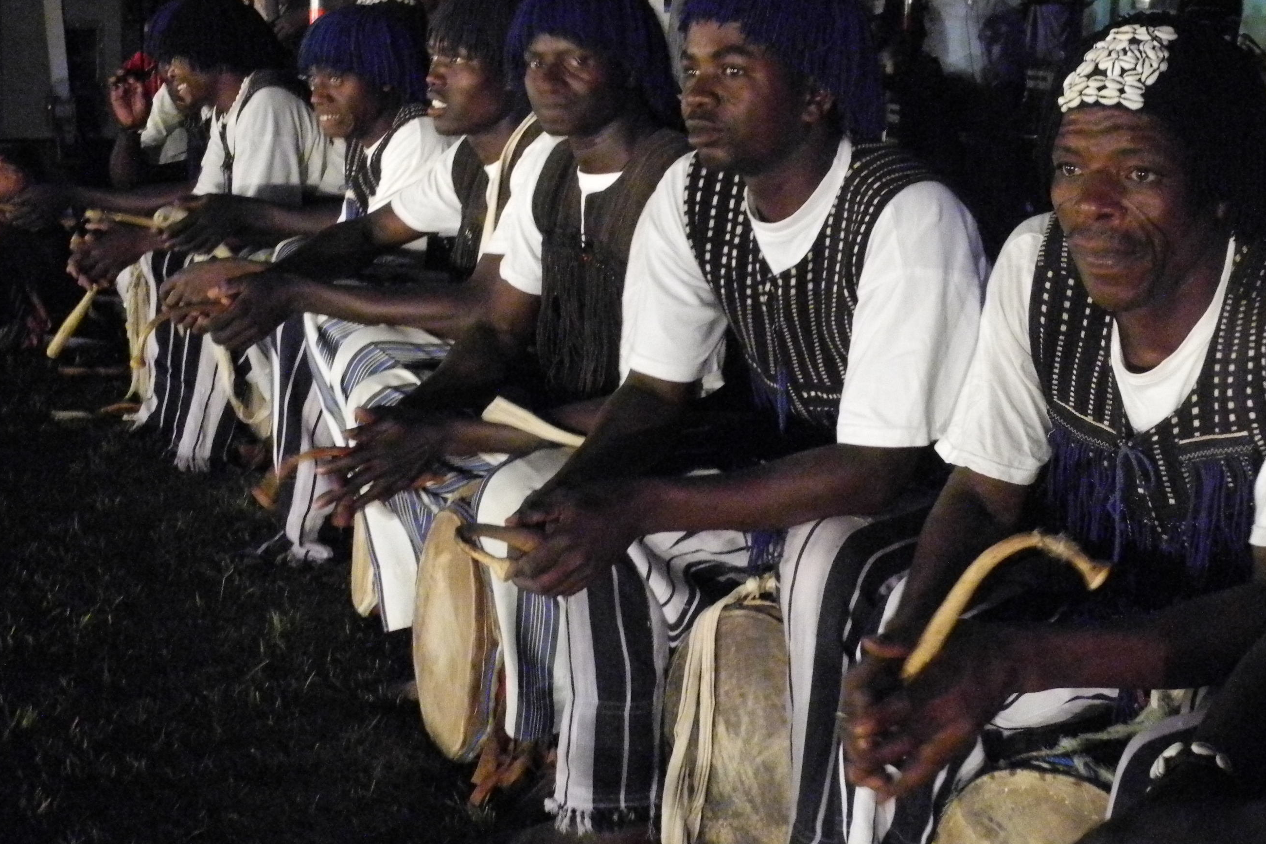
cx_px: 734
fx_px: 1793
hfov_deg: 38.8
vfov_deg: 26.1
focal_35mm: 51
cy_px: 199
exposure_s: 1/9.2
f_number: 3.2
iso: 1600
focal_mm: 7.4
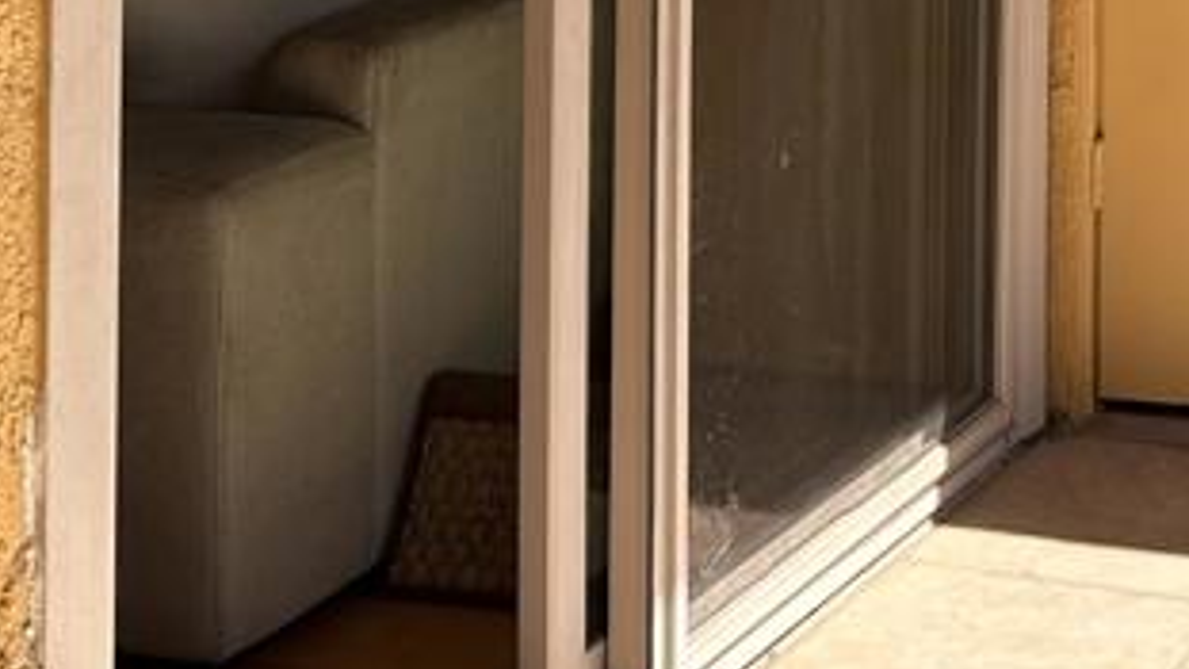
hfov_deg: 22.1
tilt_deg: +2.9
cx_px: 1564
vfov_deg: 12.5
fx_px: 2712
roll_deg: +0.4
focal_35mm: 86
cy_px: -627
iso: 80
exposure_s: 1/2353
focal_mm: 6.86
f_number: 1.78
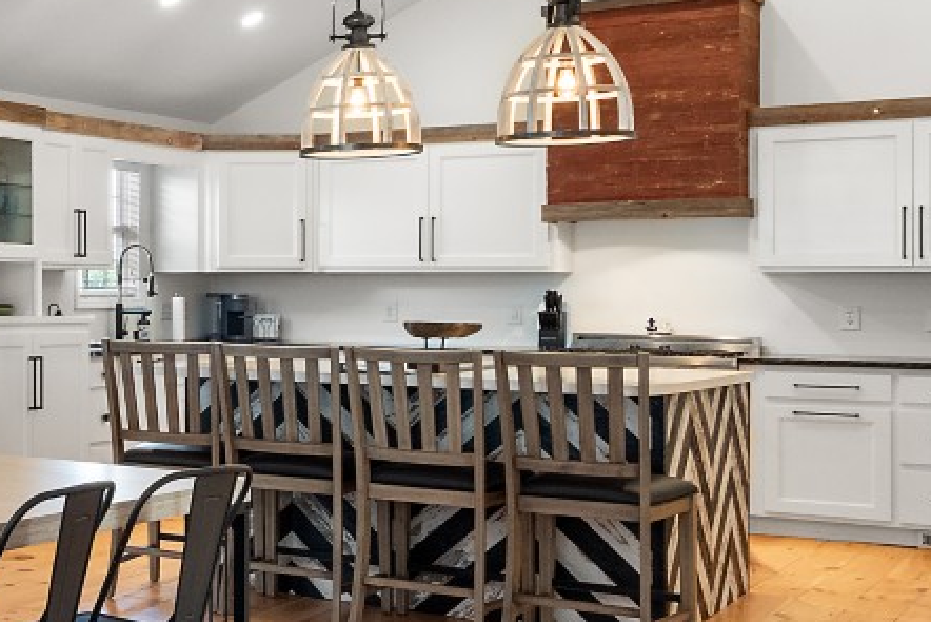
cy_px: 297
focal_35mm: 61
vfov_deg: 22.3
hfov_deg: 25.9
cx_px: -398
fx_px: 1578
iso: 400
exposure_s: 1/5
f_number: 5.6
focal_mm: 9
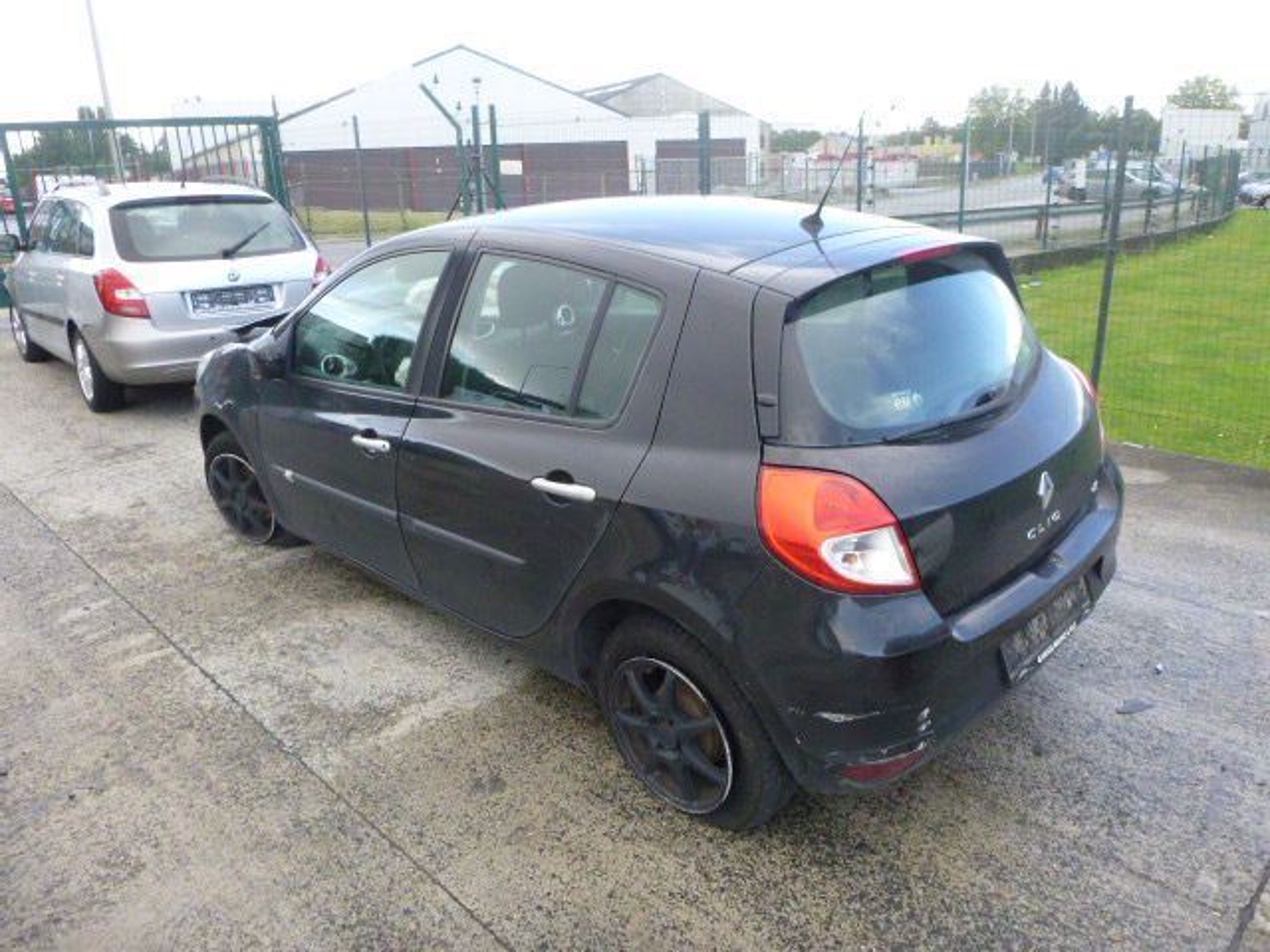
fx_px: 917
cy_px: 476
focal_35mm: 25
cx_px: 635
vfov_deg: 54.9
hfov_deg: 69.4
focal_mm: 4.5
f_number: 3.9
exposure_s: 1/250
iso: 400
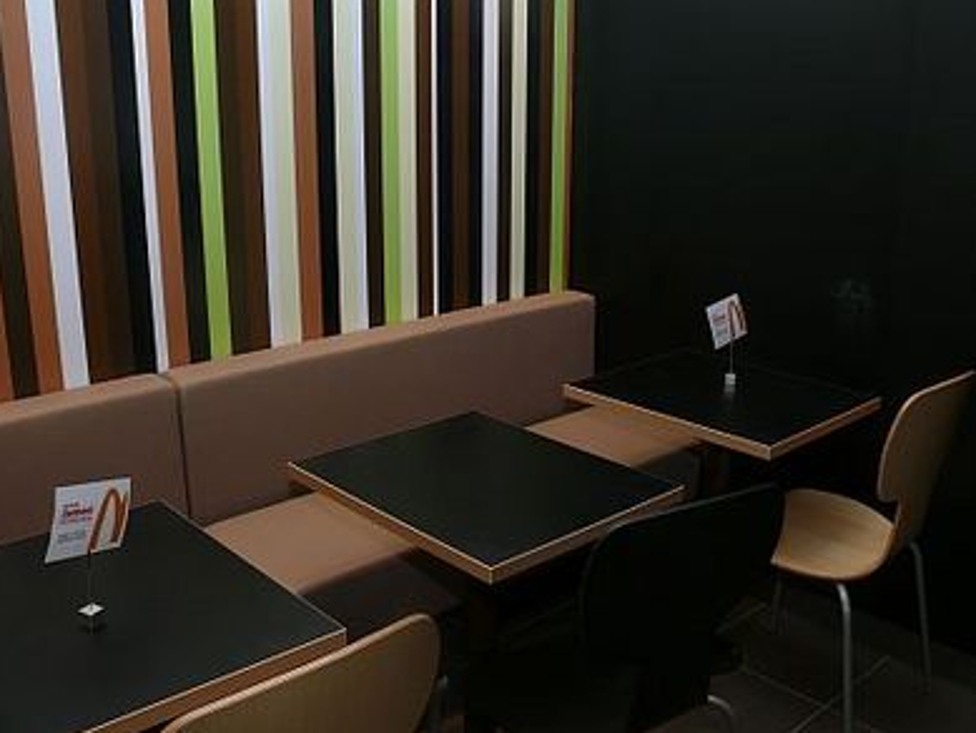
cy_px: 369
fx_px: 1015
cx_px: 489
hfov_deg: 51.3
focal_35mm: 36
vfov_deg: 39.7
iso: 100
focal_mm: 7.4
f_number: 4
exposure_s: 1/30
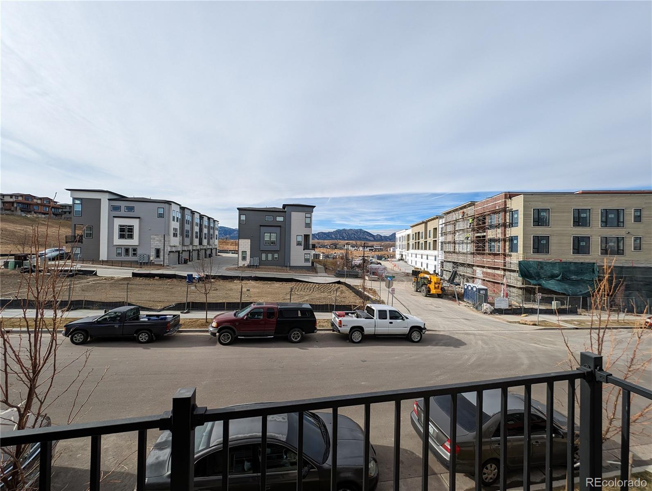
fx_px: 226
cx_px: 326
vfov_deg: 94.6
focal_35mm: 12
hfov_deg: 110.5
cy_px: 246
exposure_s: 1/1815
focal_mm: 2.23
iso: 40
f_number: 1.95
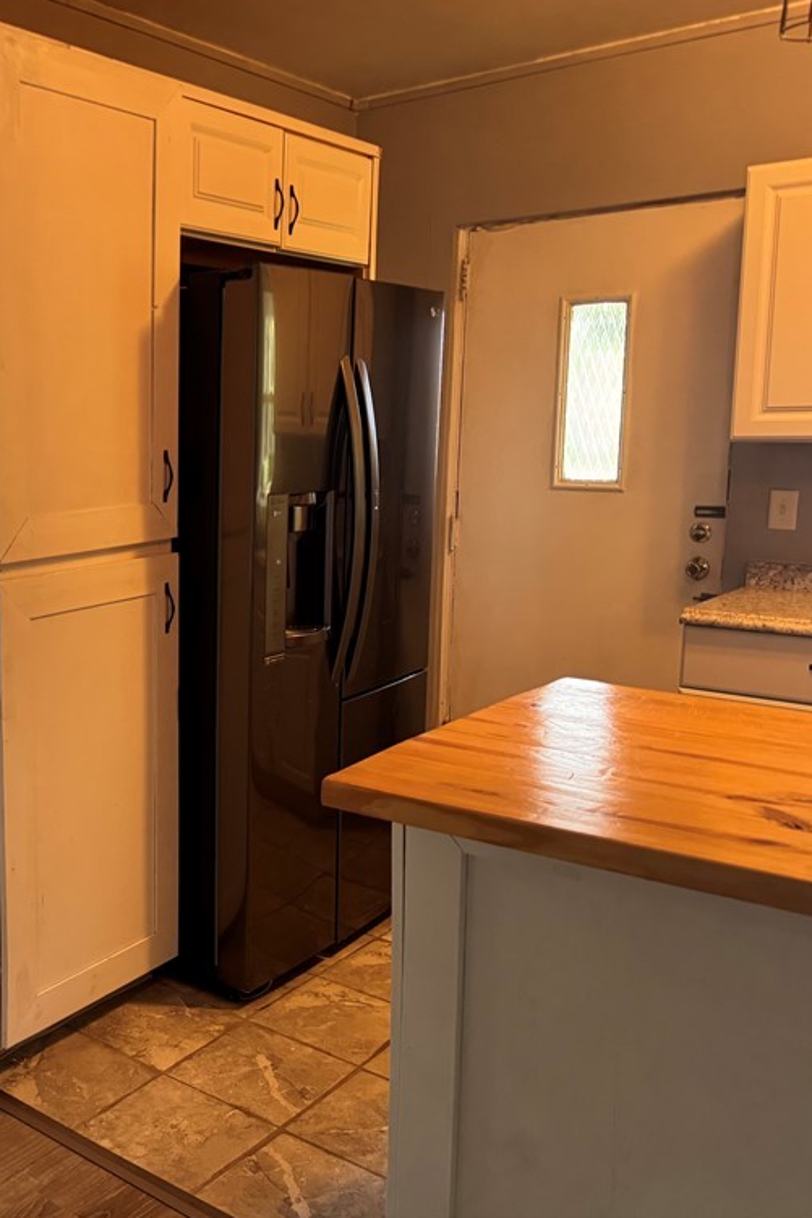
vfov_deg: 55.8
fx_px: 1151
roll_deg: +1.3
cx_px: 102
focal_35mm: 34
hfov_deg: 36.7
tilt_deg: -9.3
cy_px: 599
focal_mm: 6.76
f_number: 1.78
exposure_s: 1/60
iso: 500
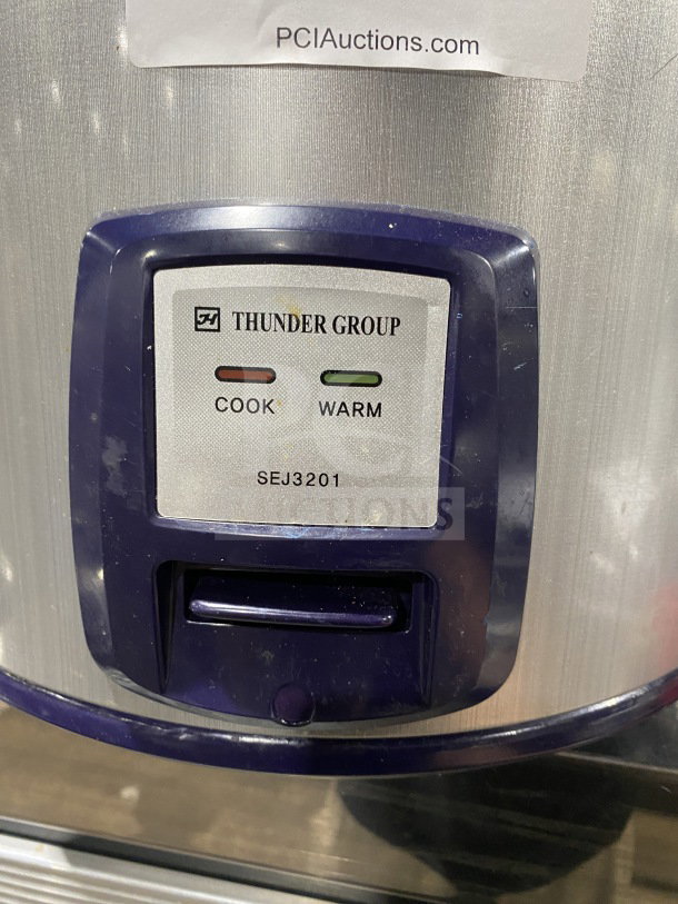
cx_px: 339
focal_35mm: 25
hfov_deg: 54.9
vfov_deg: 69.4
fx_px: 653
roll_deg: -3.5
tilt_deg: -12.6
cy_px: 452
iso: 320
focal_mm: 4.25
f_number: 1.8
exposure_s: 1/60
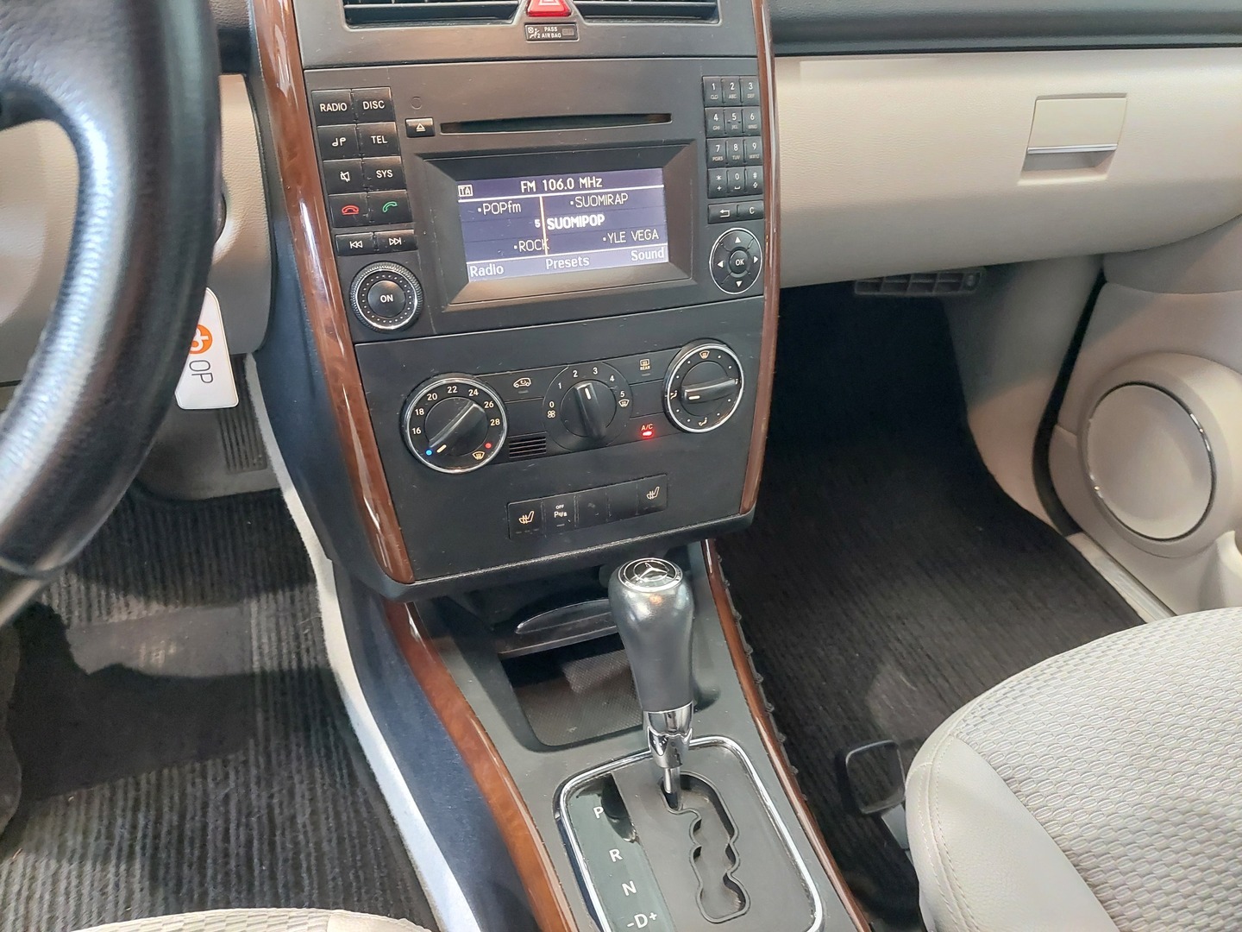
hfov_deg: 69.4
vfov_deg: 54.9
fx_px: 897
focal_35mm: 25
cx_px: 621
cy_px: 466
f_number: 1.8
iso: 640
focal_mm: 5.23
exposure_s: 1/24
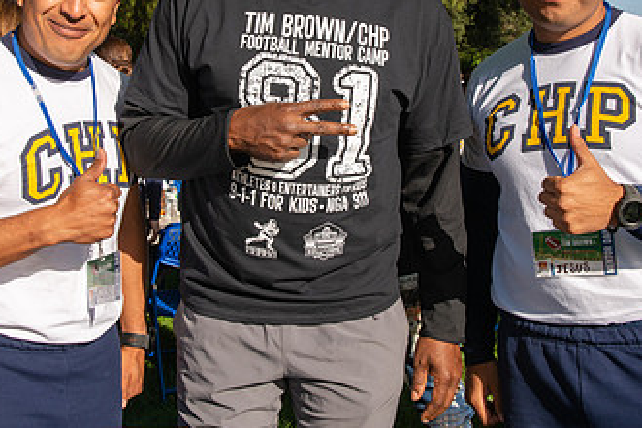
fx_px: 999
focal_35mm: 56
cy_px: 107
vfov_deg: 24.0
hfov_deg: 35.6
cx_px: 301
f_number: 8
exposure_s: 1/320
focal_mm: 32
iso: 100
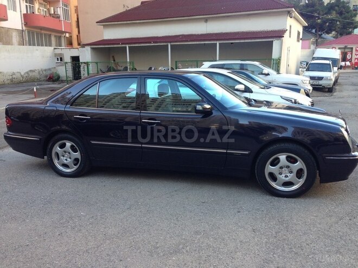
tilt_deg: -13.2
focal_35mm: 33
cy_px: 134
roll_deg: +1.6
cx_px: 179
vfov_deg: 42.9
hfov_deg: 55.4
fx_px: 341
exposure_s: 1/120
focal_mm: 4.12
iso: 50
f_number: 2.4
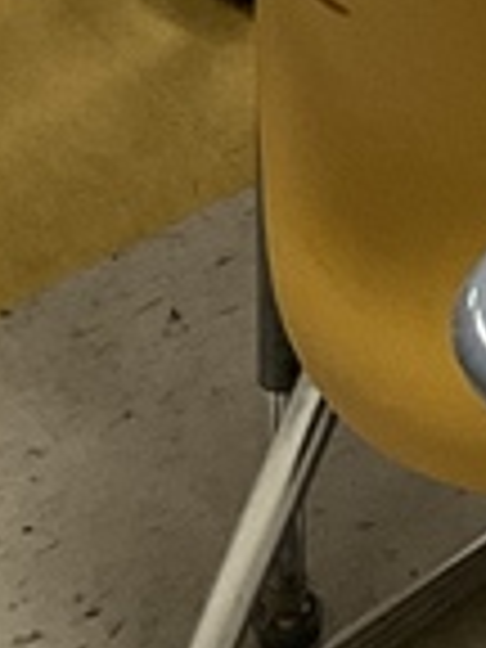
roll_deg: -0.1
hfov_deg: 6.9
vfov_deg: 8.6
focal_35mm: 206
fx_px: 3856
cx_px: 1048
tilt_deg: -23.8
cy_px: -972
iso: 80
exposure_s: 1/60
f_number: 1.8
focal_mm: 3
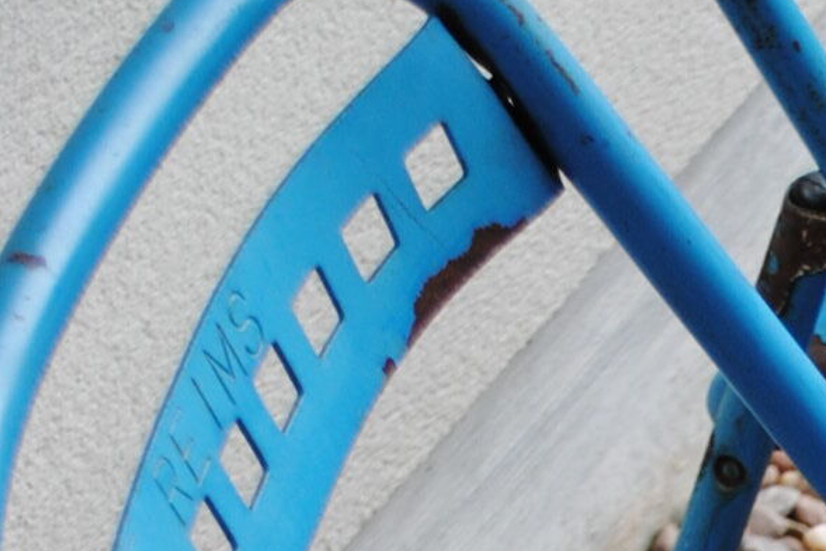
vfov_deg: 5.8
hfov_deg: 9.0
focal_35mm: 222
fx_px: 5093
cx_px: 1320
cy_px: 1512
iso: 200
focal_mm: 30
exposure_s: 1/30
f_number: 4.5
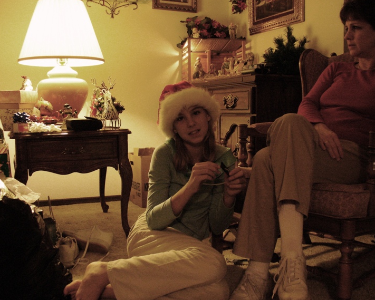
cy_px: 151
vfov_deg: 38.2
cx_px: 200
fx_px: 433
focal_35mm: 39
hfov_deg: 46.8
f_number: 2.8
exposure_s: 1/8
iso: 200
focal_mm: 6.1
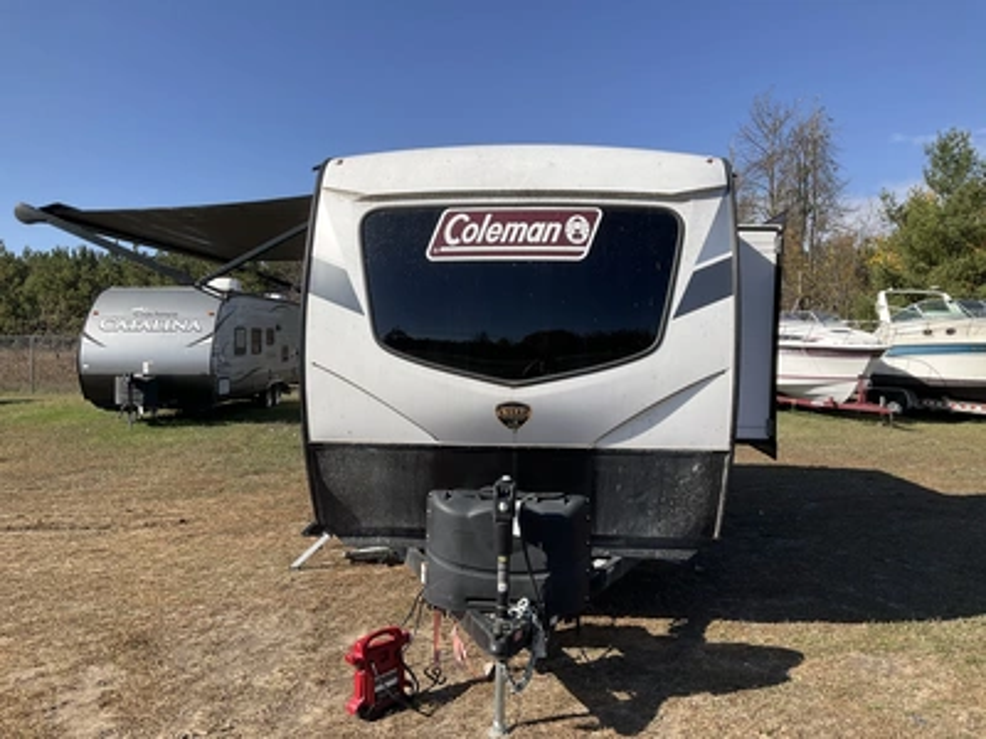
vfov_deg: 48.2
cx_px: 493
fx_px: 826
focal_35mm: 29
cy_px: 370
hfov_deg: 61.7
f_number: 1.8
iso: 25
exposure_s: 1/1848
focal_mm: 3
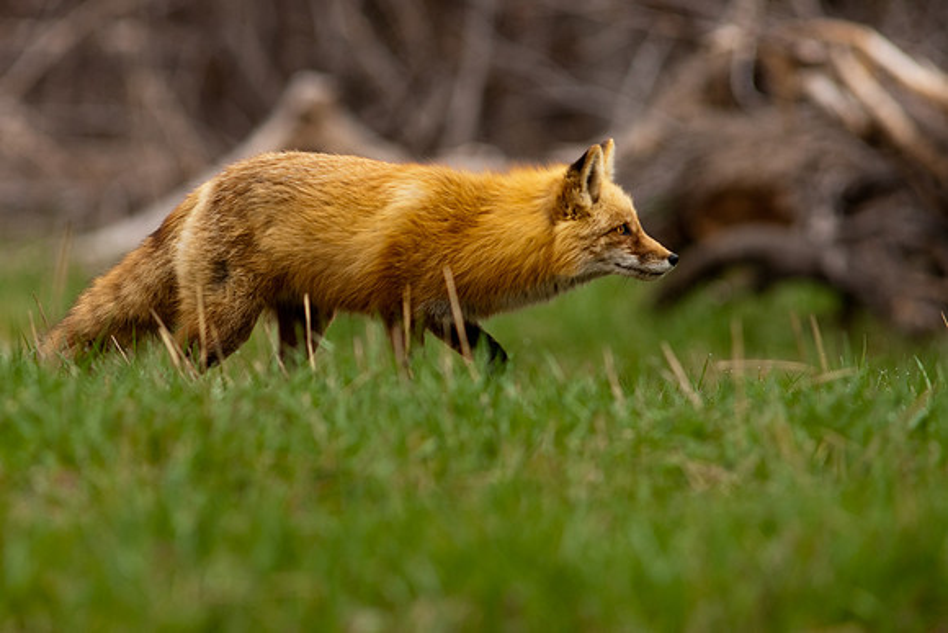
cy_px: 316
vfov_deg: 3.1
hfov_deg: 4.6
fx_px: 11852
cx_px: 474
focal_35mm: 450
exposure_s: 1/320
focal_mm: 300
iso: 200
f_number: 4.5
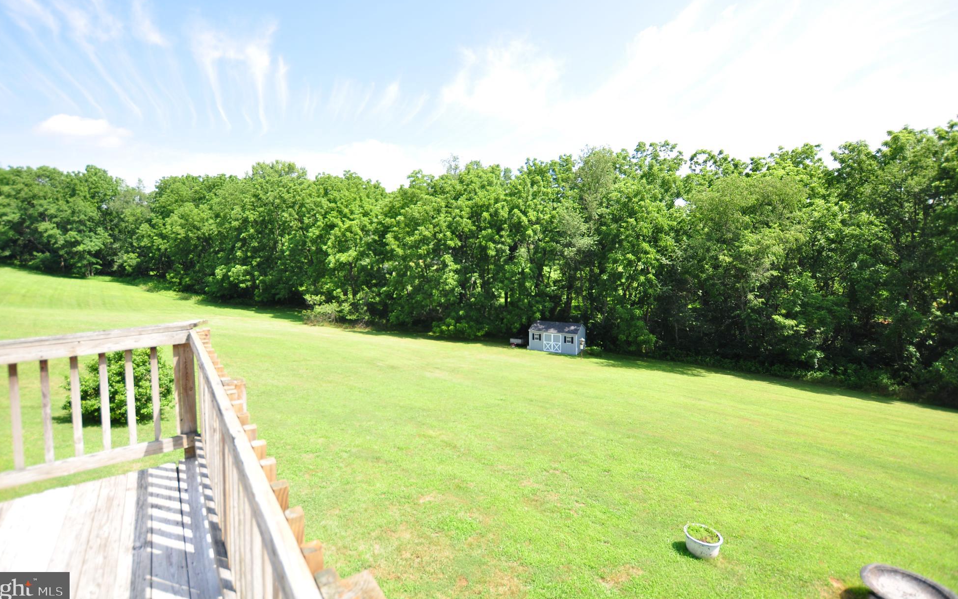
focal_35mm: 16
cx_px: 463
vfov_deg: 71.1
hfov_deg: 97.8
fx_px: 418
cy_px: 274
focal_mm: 10
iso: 200
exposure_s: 1/640
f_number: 3.5
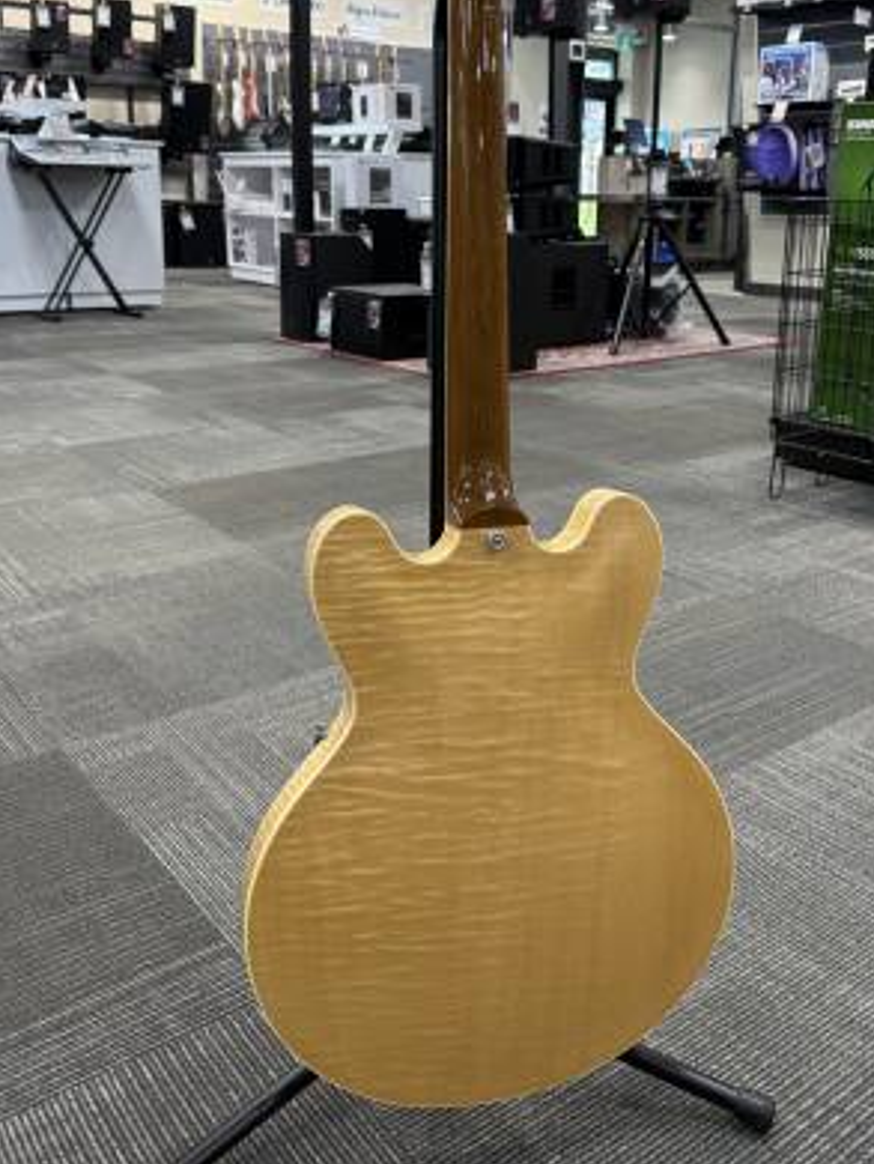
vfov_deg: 55.9
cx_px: 480
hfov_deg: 44.1
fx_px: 1076
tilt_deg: -11.8
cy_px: 418
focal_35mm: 32
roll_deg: -0.9
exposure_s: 1/120
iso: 160
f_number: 1.78
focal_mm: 6.76
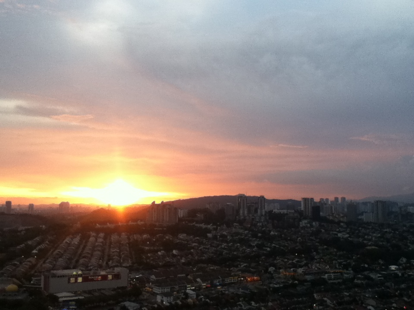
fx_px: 383
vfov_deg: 44.2
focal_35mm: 32
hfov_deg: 56.8
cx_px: 207
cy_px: 155
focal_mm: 3.85
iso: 125
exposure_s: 1/60
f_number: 2.4
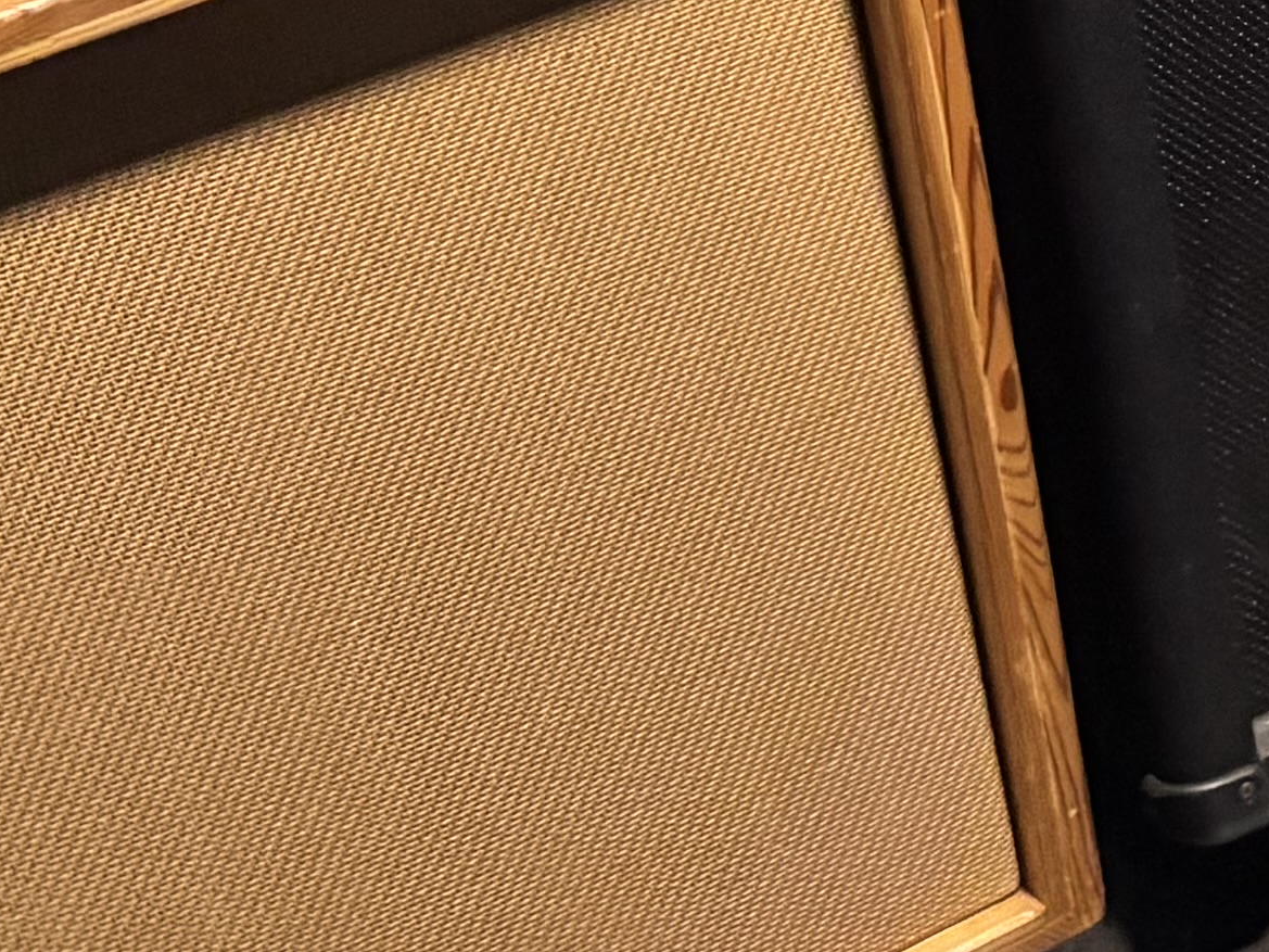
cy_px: -1341
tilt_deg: -13.7
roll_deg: +2.6
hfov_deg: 12.8
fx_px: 4656
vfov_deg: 10.2
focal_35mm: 127
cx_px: 2812
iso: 500
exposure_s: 1/40
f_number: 1.6
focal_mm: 5.96
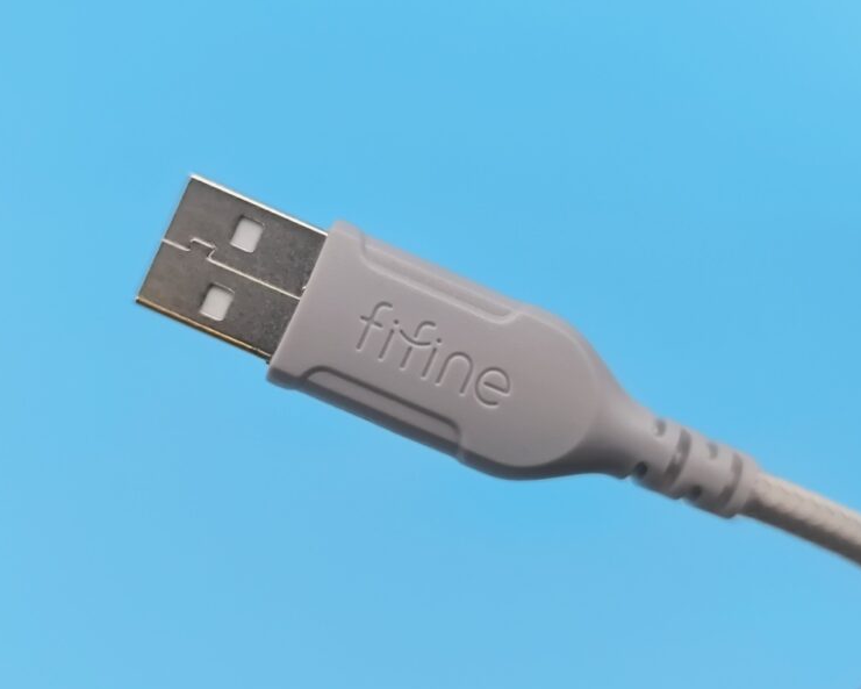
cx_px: 402
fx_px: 994
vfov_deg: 38.2
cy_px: 346
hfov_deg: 46.8
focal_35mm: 39
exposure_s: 1/100
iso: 160
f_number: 1.65
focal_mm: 6.14
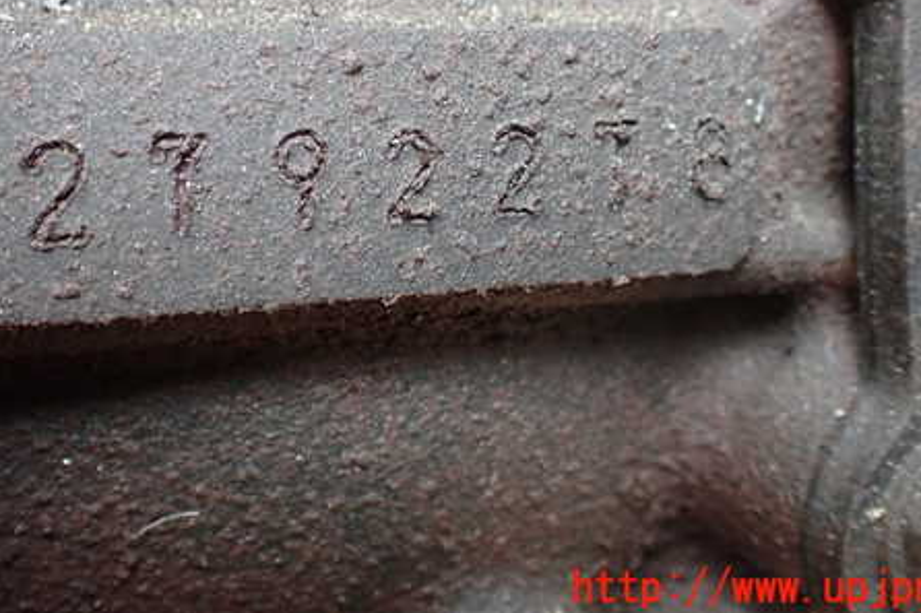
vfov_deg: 31.3
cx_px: 419
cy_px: 151
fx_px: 1074
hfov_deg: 46.4
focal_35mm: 42
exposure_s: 1/40
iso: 800
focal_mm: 5.4
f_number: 2.3
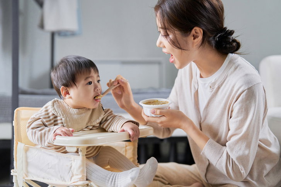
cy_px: 94
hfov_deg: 39.6
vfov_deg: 27.0
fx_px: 390
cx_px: 140
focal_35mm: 50
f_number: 1.6
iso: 640
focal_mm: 50
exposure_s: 1/640
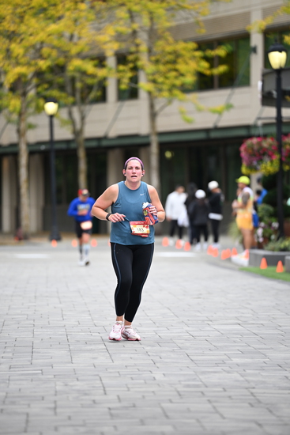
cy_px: 218
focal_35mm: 200
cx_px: 145
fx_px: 2415
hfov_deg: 6.9
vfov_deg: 10.3
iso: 640
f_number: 2.8
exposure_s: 1/2000
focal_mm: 200
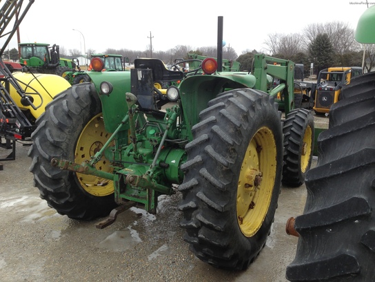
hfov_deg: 55.4
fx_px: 357
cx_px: 188
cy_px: 141
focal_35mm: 33
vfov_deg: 42.9
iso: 50
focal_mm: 4.13
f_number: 2.4
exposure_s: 1/139
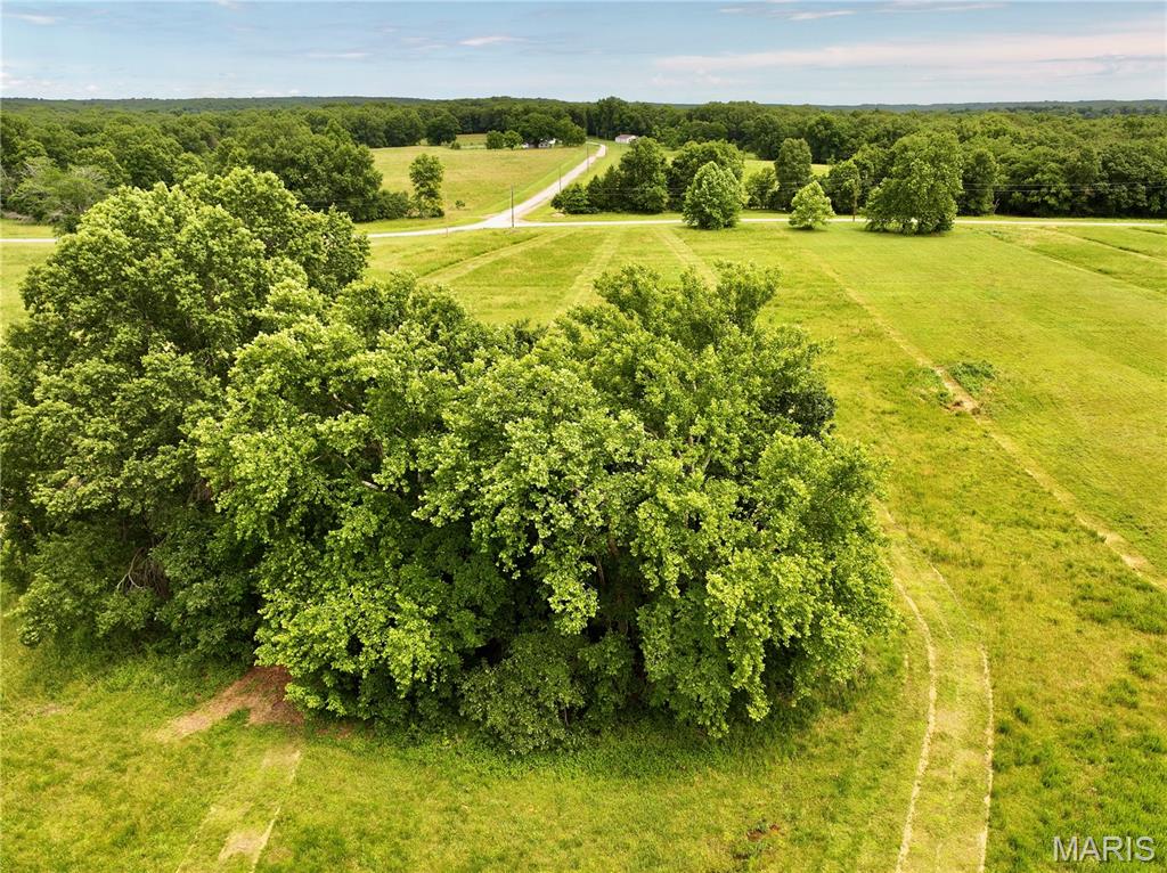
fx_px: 808
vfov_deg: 56.7
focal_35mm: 24
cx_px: 584
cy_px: 436
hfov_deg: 71.6
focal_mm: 12.29
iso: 100
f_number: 2.8
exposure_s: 1/80
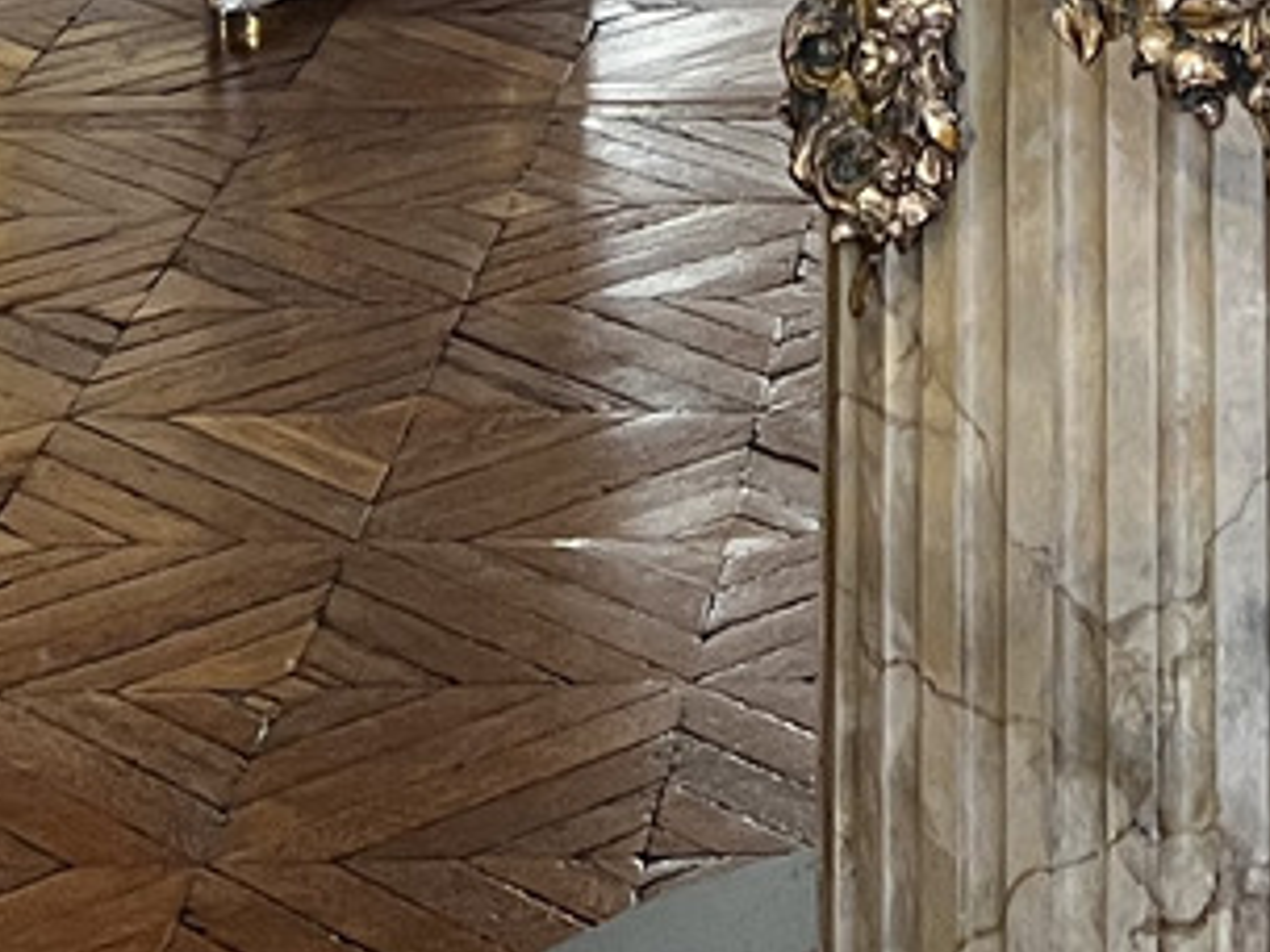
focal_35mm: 137
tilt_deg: +1.7
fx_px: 5026
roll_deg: +0.0
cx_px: 1303
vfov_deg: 9.6
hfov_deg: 14.2
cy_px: -1349
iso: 100
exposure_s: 1/50
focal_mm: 5.7
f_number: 1.5
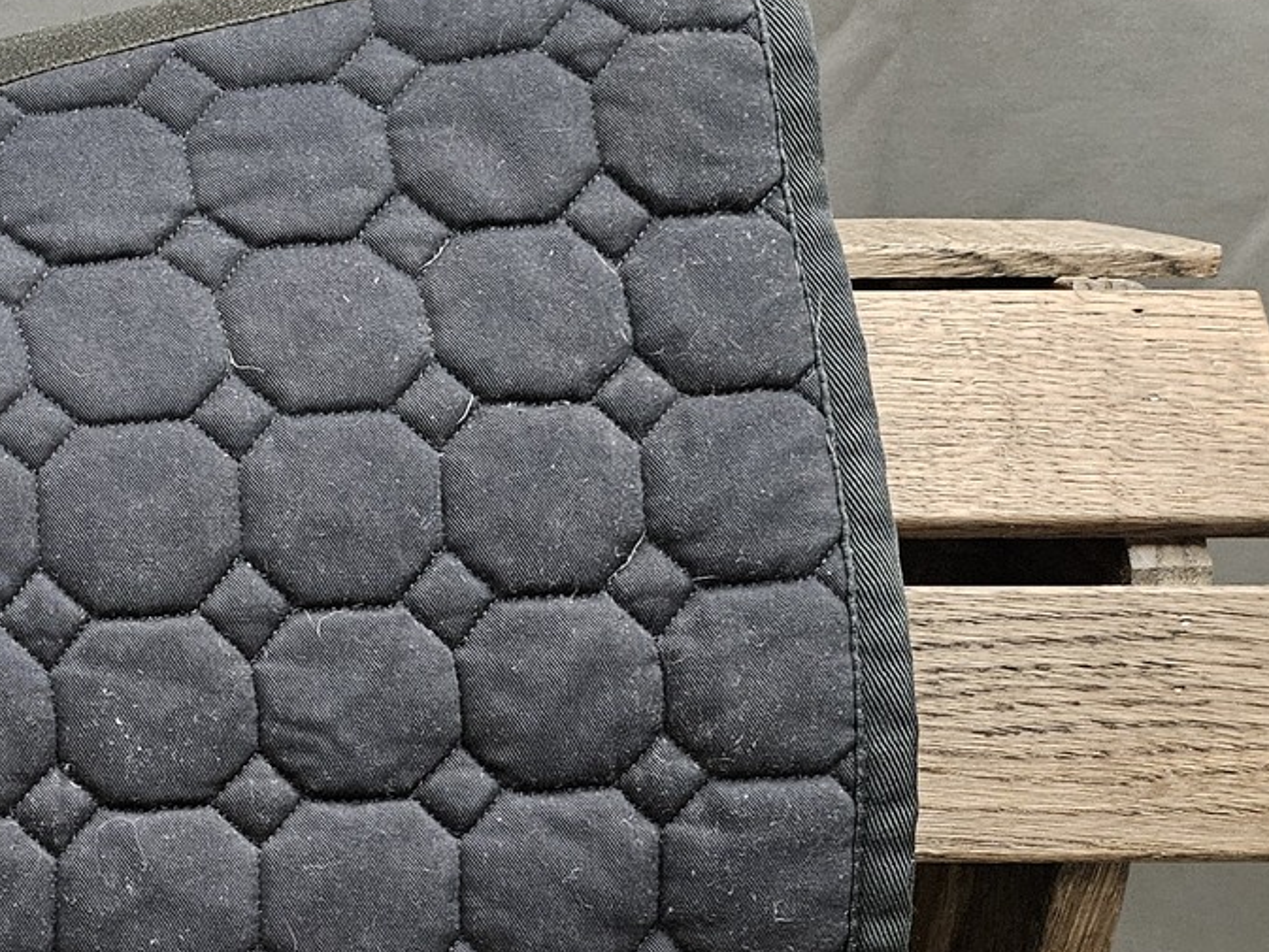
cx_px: -549
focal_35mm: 70
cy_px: 907
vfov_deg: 20.5
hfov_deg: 23.2
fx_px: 2567
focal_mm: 5.4
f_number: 1.8
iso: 500
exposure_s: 1/100
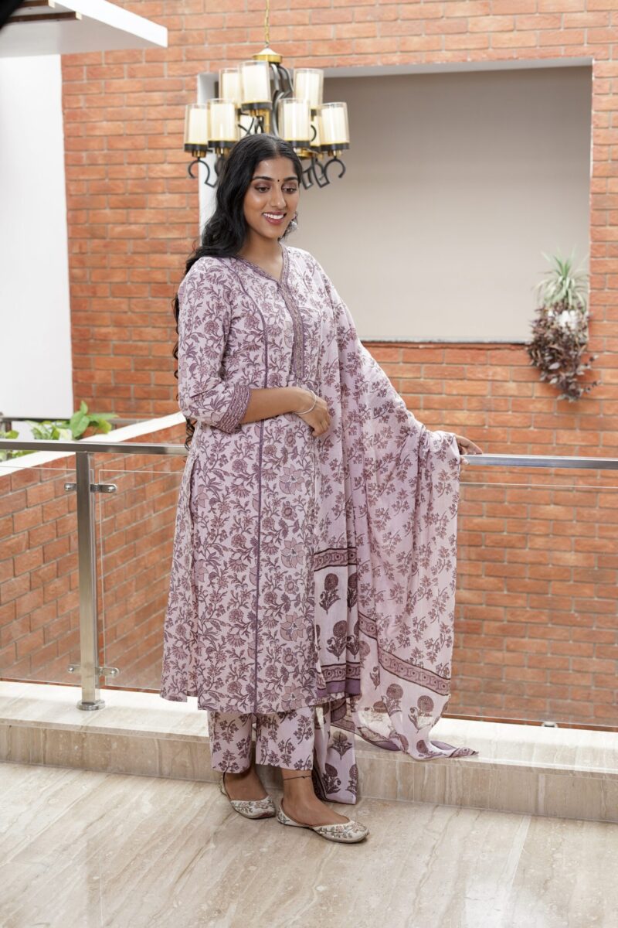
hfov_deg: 27.0
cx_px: 309
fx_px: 1287
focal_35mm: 50
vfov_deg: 39.6
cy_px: 464
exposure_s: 1/250
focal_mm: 50
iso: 500
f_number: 4
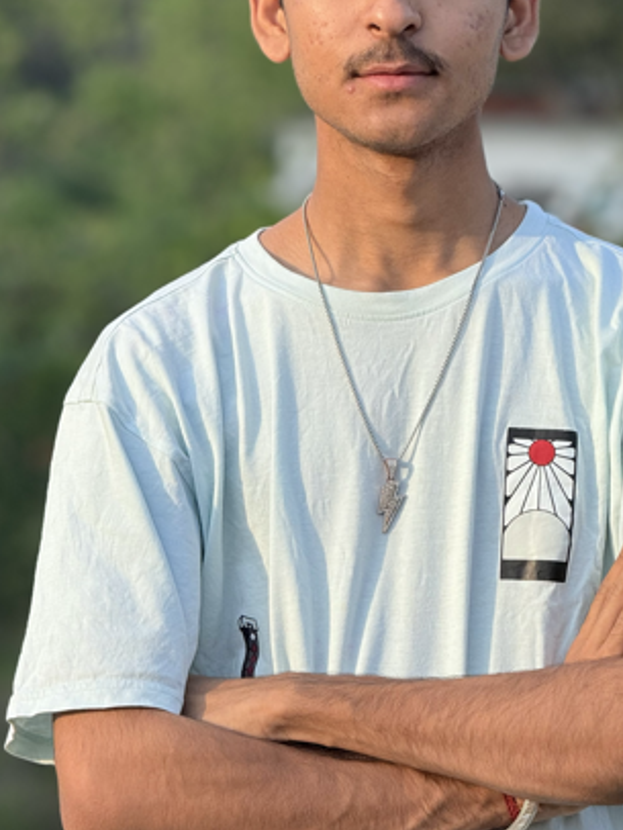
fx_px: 4531
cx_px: 425
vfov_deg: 10.5
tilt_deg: +1.1
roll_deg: -2.0
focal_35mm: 189
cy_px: 286
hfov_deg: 7.9
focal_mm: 15.66
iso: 50
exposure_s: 1/255
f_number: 2.8
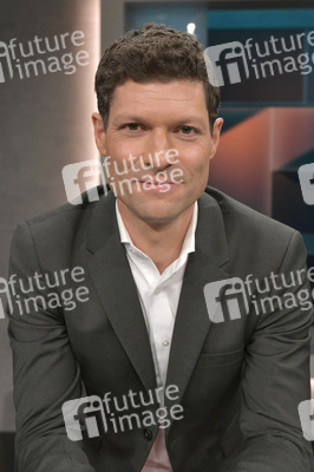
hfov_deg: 28.0
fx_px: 629
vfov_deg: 41.1
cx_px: 157
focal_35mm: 48
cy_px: 236
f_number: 6.3
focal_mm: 48
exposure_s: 1/200
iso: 2500
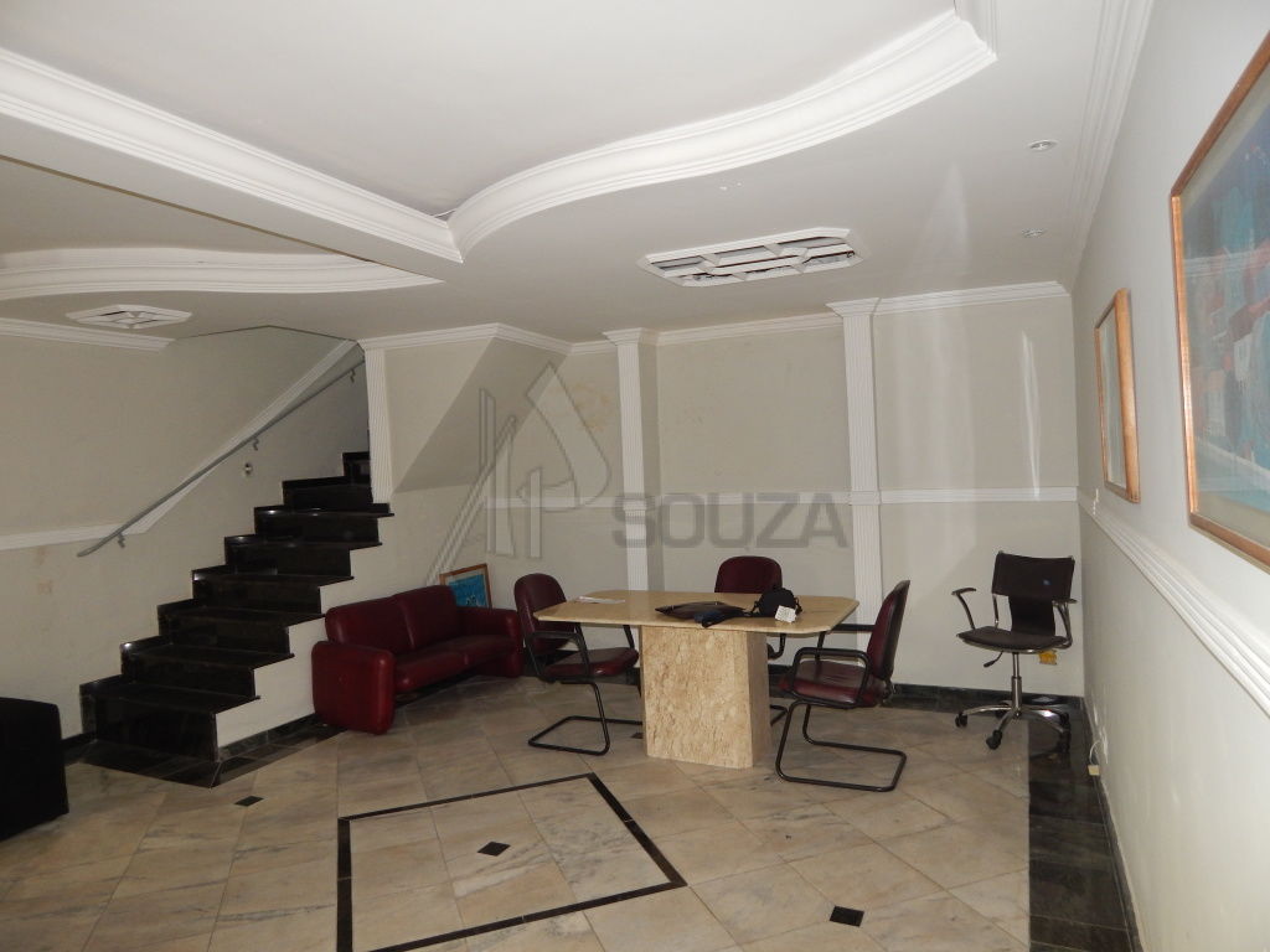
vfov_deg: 58.9
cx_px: 635
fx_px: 844
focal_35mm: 23
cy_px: 476
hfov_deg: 73.9
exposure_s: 1/30
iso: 200
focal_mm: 4
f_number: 3
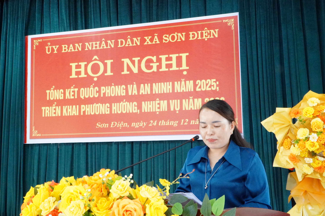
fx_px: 298
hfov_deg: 57.3
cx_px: 162
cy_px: 108
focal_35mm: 33
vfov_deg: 39.9
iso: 10000
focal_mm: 22
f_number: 20
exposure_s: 1/25
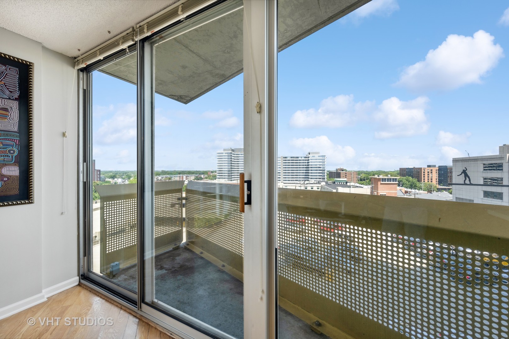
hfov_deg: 104.3
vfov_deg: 81.2
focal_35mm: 14
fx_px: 198
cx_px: 254
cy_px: 170
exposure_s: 1/45
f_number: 9.5
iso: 200
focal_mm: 14
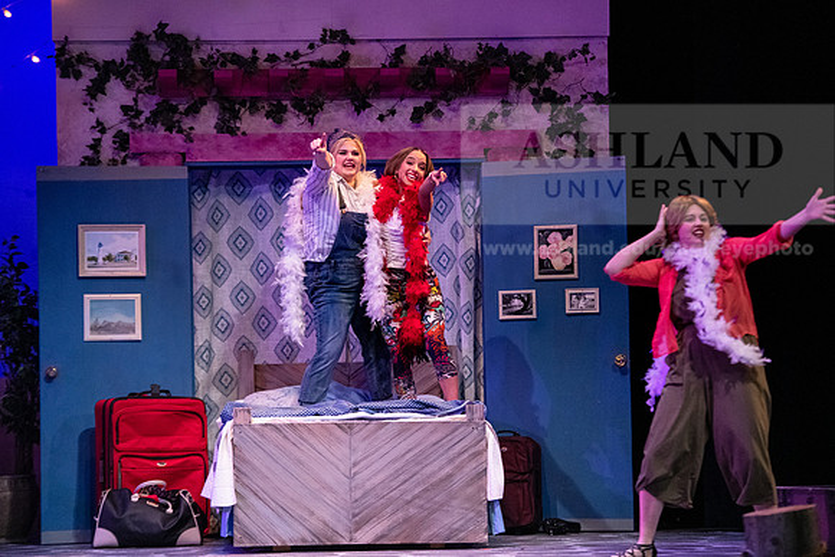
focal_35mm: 125
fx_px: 2900
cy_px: 278
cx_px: 418
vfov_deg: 11.0
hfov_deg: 16.4
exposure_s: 1/400
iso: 4000
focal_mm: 125
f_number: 3.2
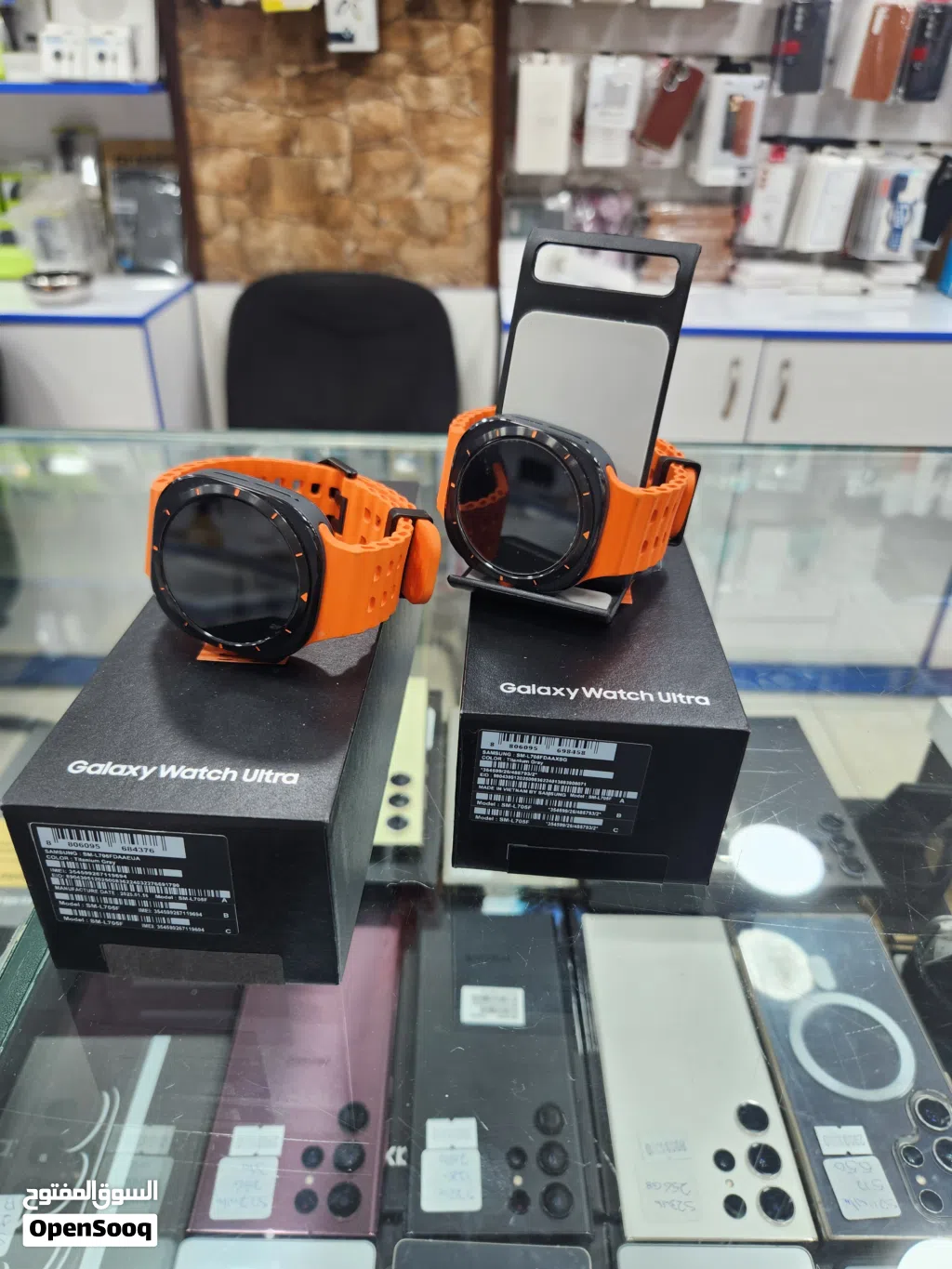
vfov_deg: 73.9
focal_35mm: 23
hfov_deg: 58.9
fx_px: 843
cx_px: 476
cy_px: 634
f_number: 1.8
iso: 80
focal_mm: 5.4
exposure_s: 1/180
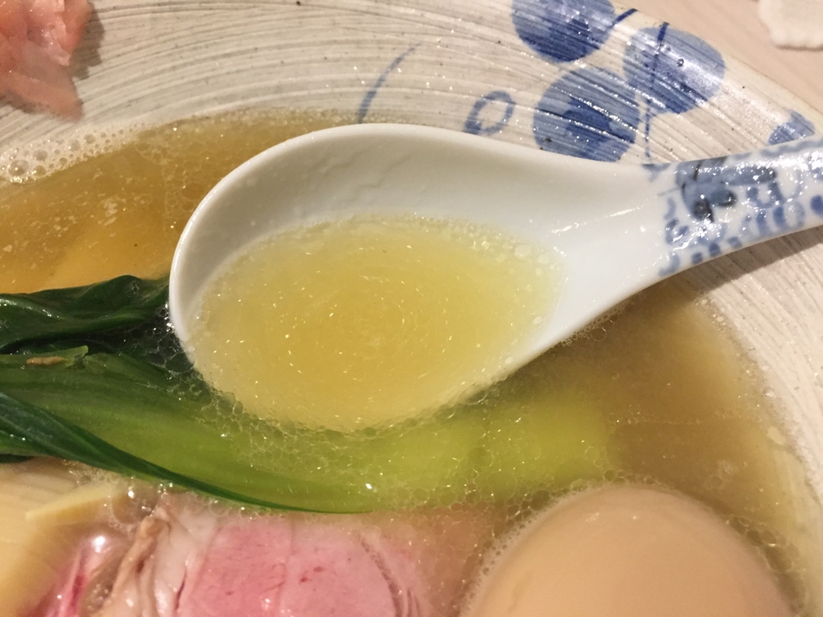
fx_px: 689
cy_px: 308
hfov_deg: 61.7
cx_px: 412
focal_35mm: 29
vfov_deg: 48.2
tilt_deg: -53.9
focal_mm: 4.15
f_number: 2.2
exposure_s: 1/30
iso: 200
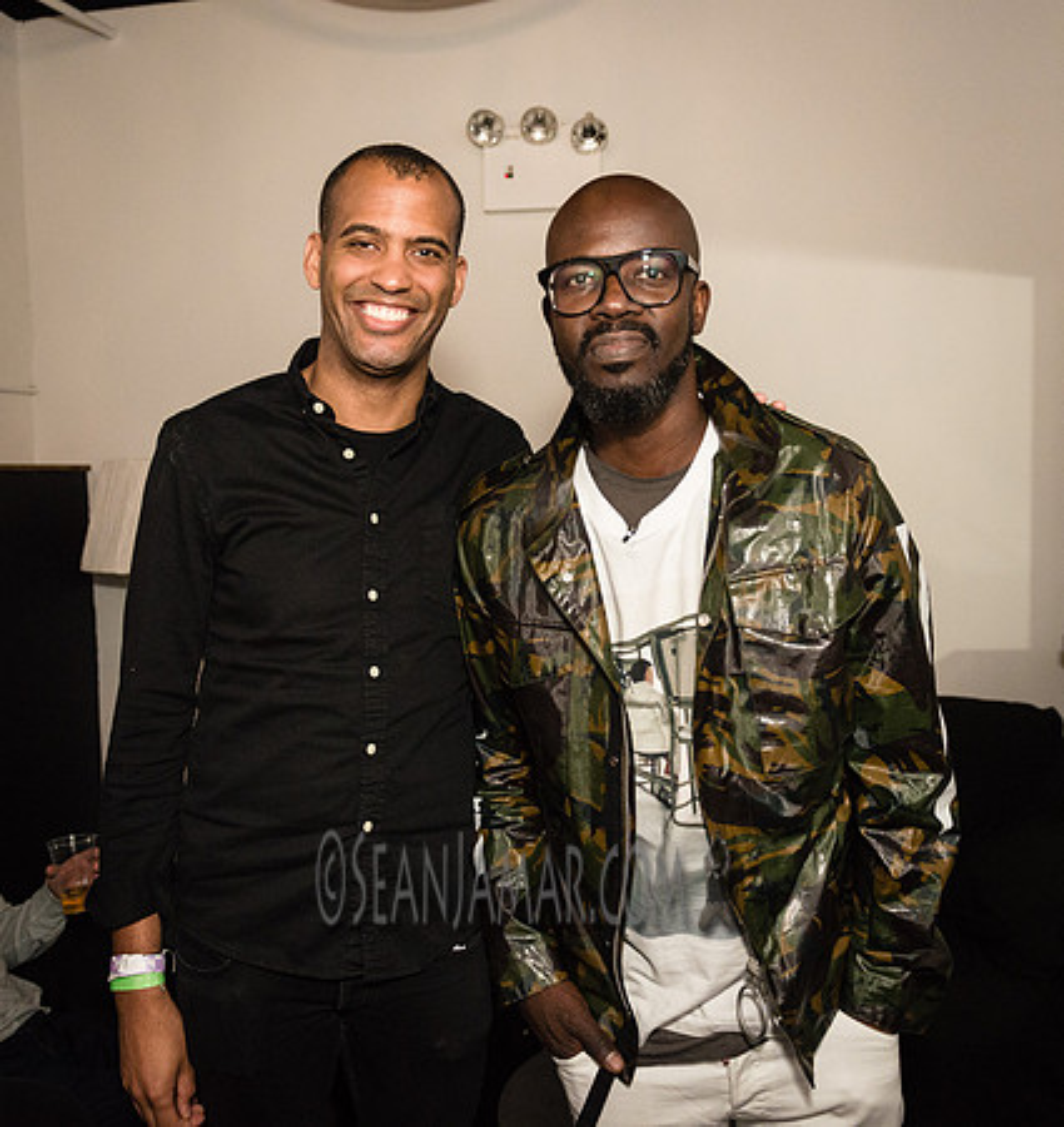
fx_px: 1220
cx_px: 517
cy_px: 564
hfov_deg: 47.1
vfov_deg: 49.6
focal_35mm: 34
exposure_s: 1/640
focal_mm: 26
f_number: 4
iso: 4000
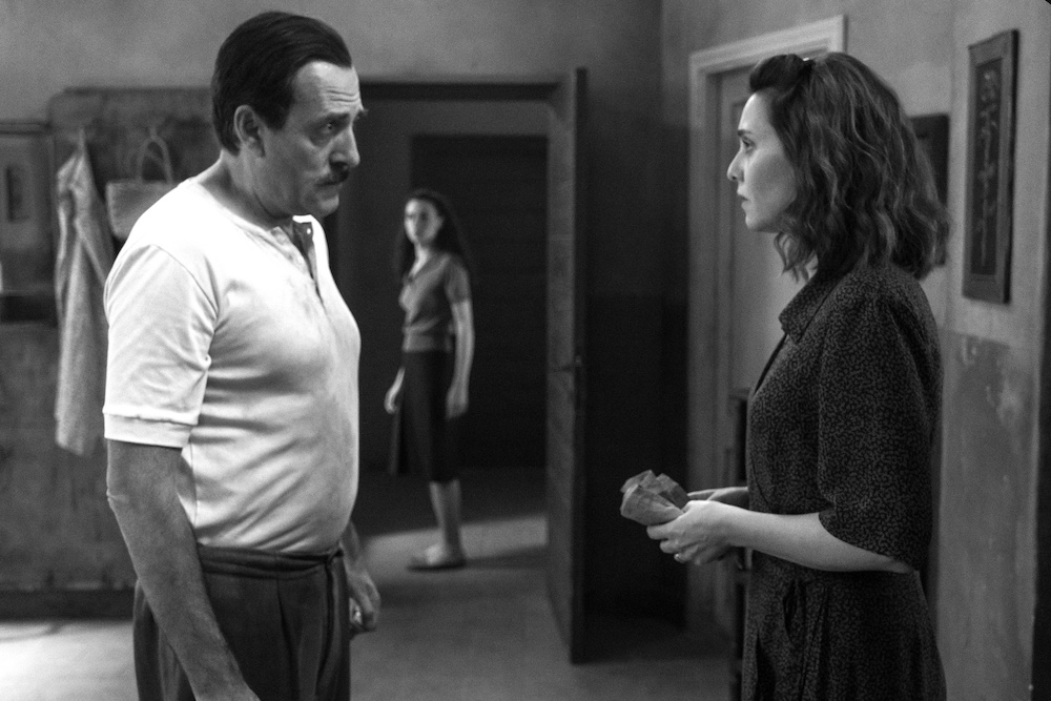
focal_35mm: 41
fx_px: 1197
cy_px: 350
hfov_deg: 47.4
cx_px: 526
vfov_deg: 32.6
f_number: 2.8
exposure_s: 1/125
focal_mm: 27.4
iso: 6400
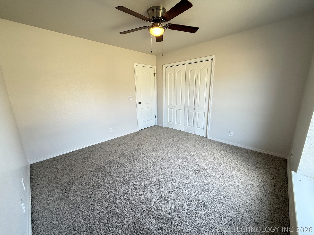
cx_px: 157
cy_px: 118
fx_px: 127
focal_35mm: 14
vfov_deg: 85.7
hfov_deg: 102.1
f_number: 2.2
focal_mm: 2.22
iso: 160
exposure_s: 1/120
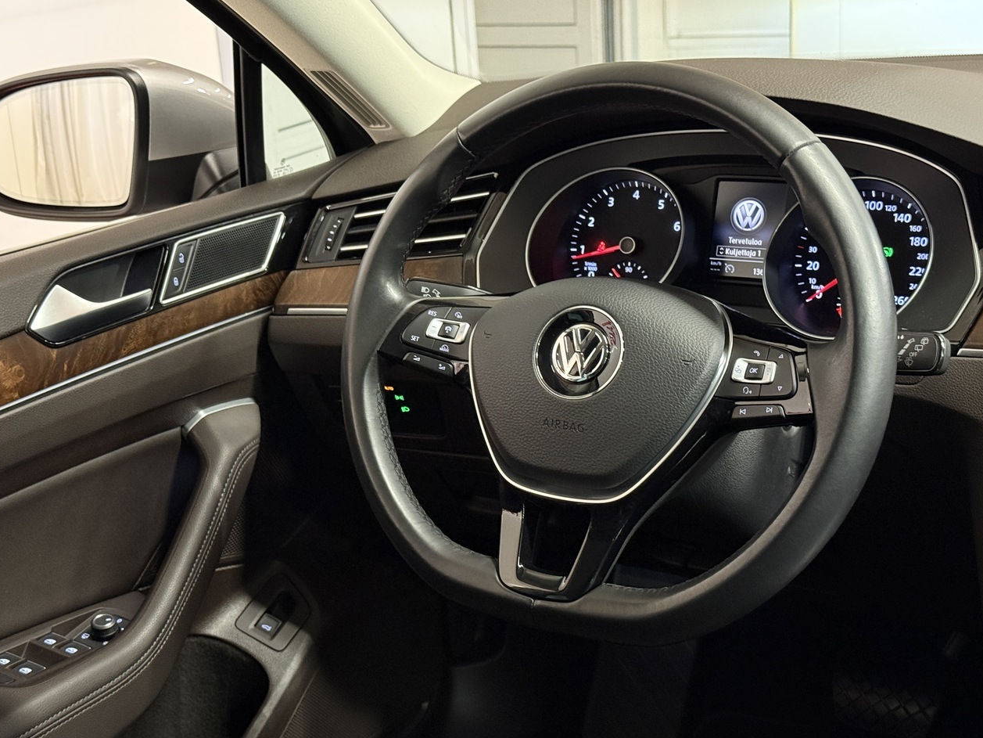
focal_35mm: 55
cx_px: 432
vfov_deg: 26.6
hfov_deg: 34.9
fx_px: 1562
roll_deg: +4.7
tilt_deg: -17.9
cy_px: 379
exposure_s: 1/33
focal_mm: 6.76
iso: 500
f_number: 1.78
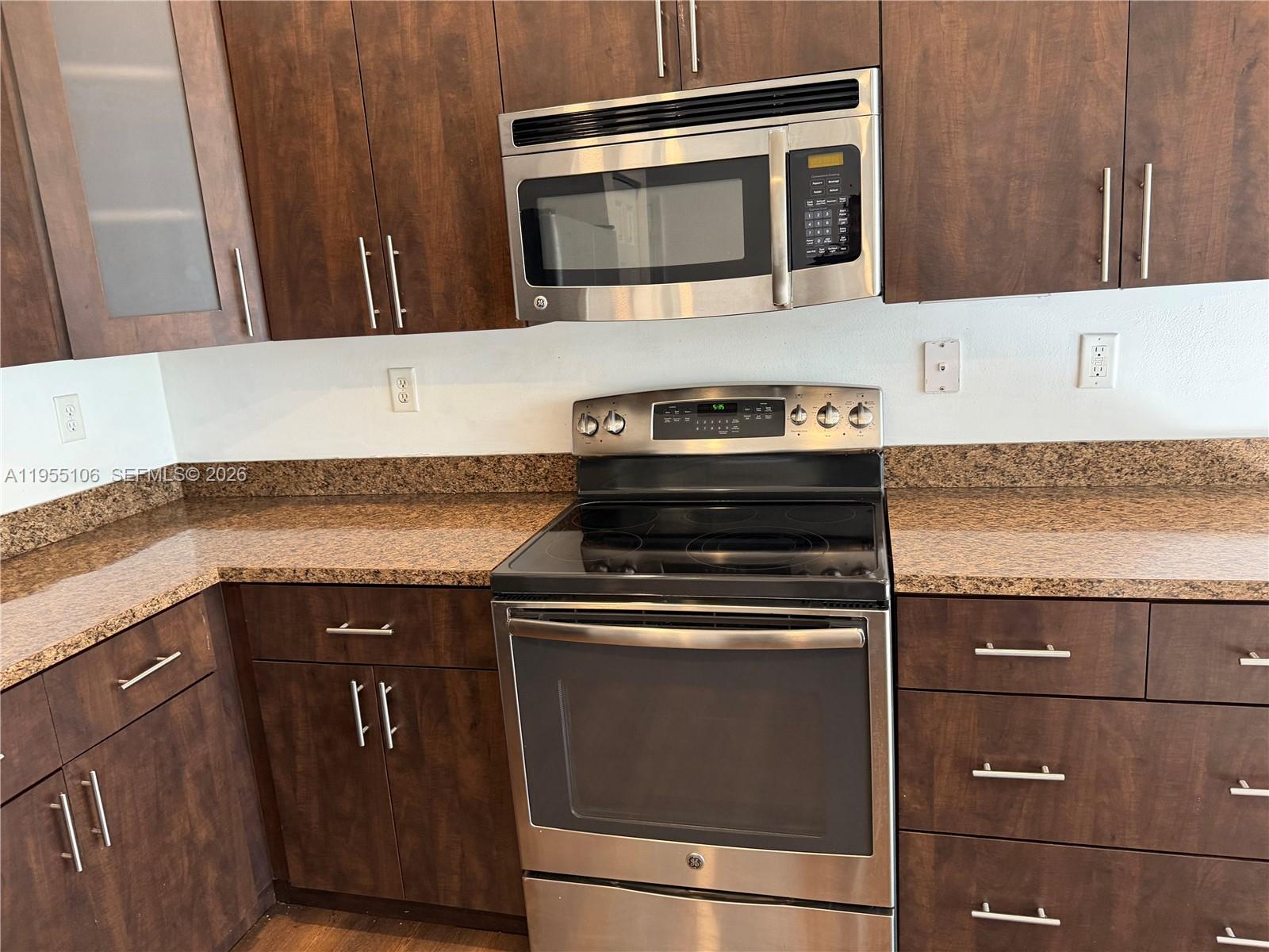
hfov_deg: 71.6
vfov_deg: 56.8
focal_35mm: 24
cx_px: 634
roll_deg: +3.8
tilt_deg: -11.9
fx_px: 880
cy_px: 476
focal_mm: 6.76
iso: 250
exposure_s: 1/60
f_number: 1.78
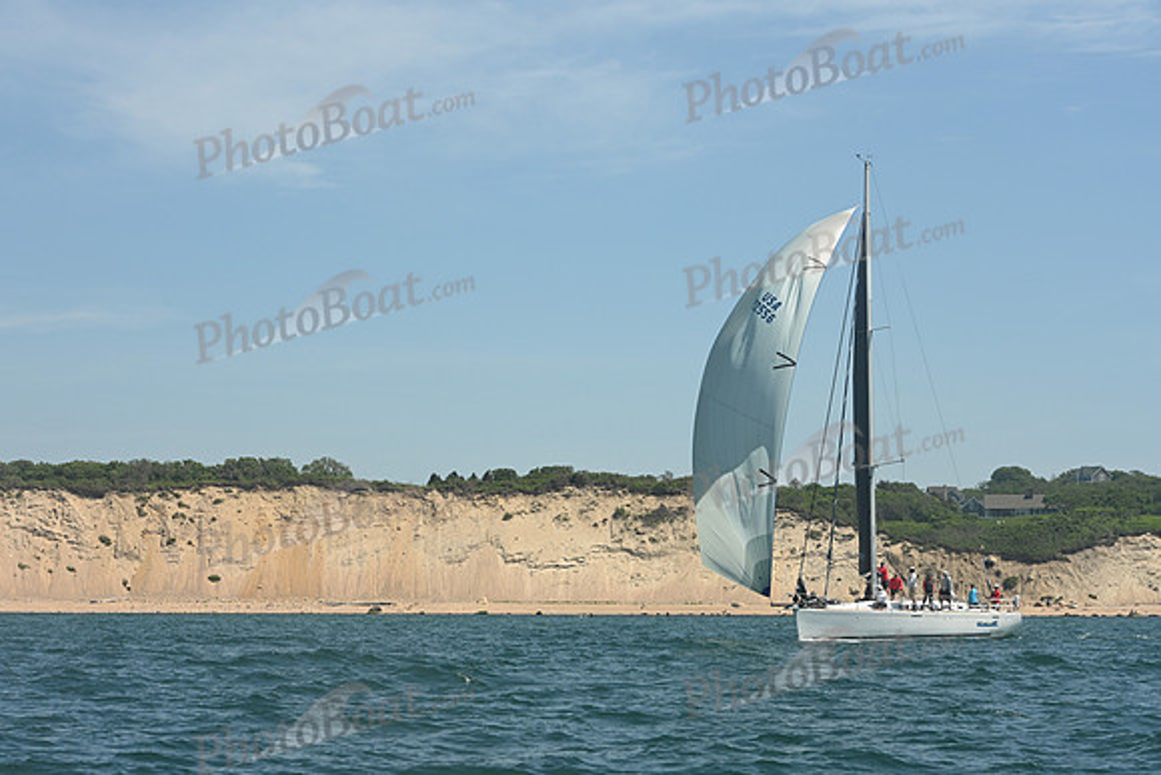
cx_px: 580
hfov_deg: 22.1
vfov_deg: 14.9
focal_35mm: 92
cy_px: 388
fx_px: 2968
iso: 320
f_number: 8
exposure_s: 1/1000
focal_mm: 92
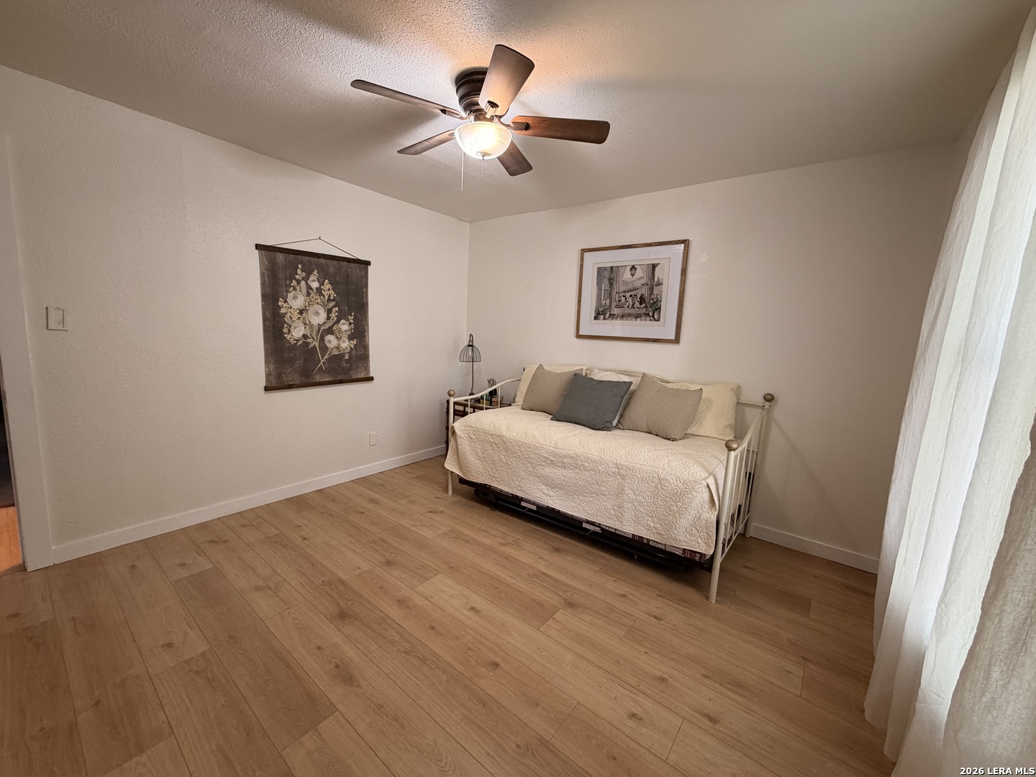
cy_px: 388
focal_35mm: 14
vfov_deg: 85.7
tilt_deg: -8.5
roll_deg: -2.3
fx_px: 419
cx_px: 518
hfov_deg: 102.1
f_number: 2.2
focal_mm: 2.22
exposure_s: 1/60
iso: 160
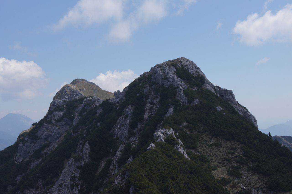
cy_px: 97
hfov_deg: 27.0
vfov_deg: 18.1
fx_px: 608
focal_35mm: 75
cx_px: 146
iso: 200
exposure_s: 1/200
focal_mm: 50
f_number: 16
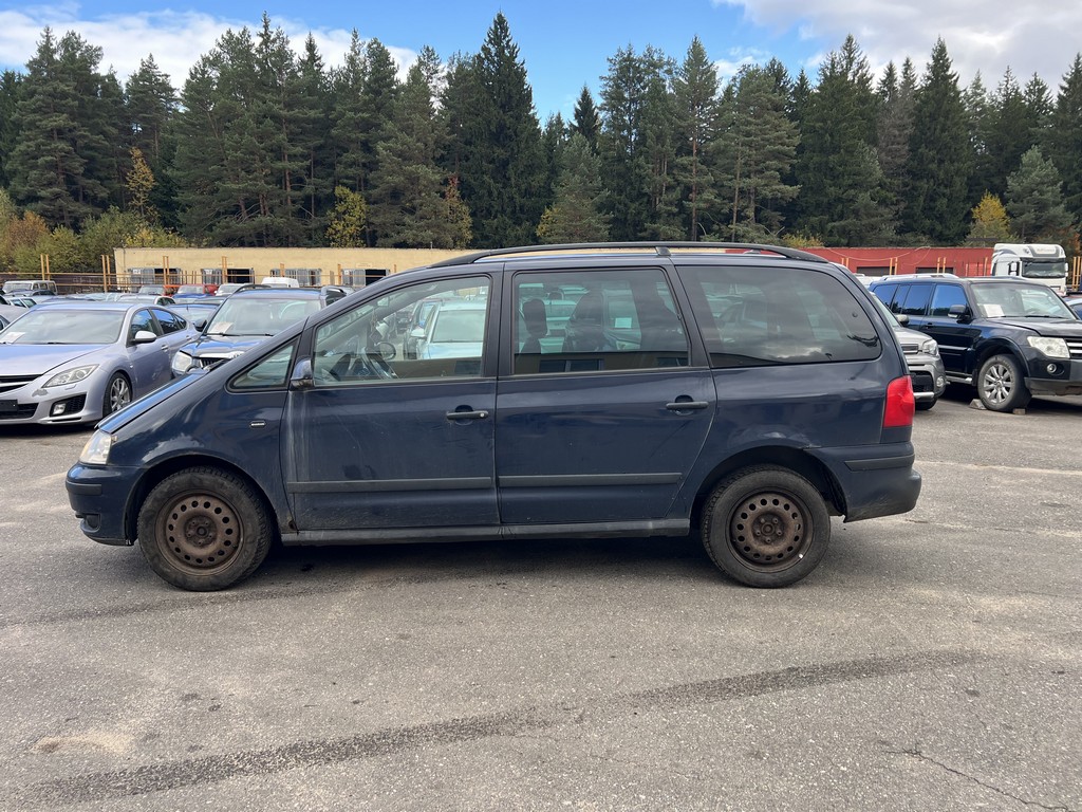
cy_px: 406
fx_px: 813
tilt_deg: -7.5
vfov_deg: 53.1
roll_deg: +1.2
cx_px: 541
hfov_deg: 67.3
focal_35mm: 26
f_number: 1.5
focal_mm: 5.7
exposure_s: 1/418
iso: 50
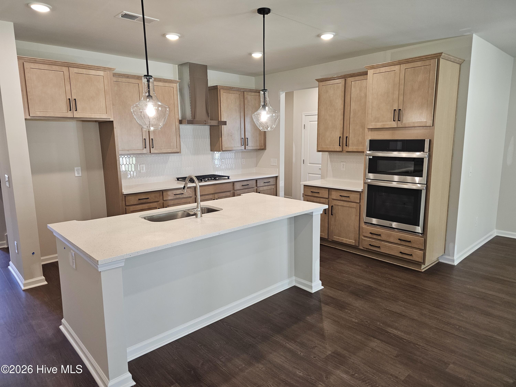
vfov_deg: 58.9
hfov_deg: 73.9
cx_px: 258
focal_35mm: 23
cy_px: 194
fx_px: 343
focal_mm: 6.3
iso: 250
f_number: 1.7
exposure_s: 1/120
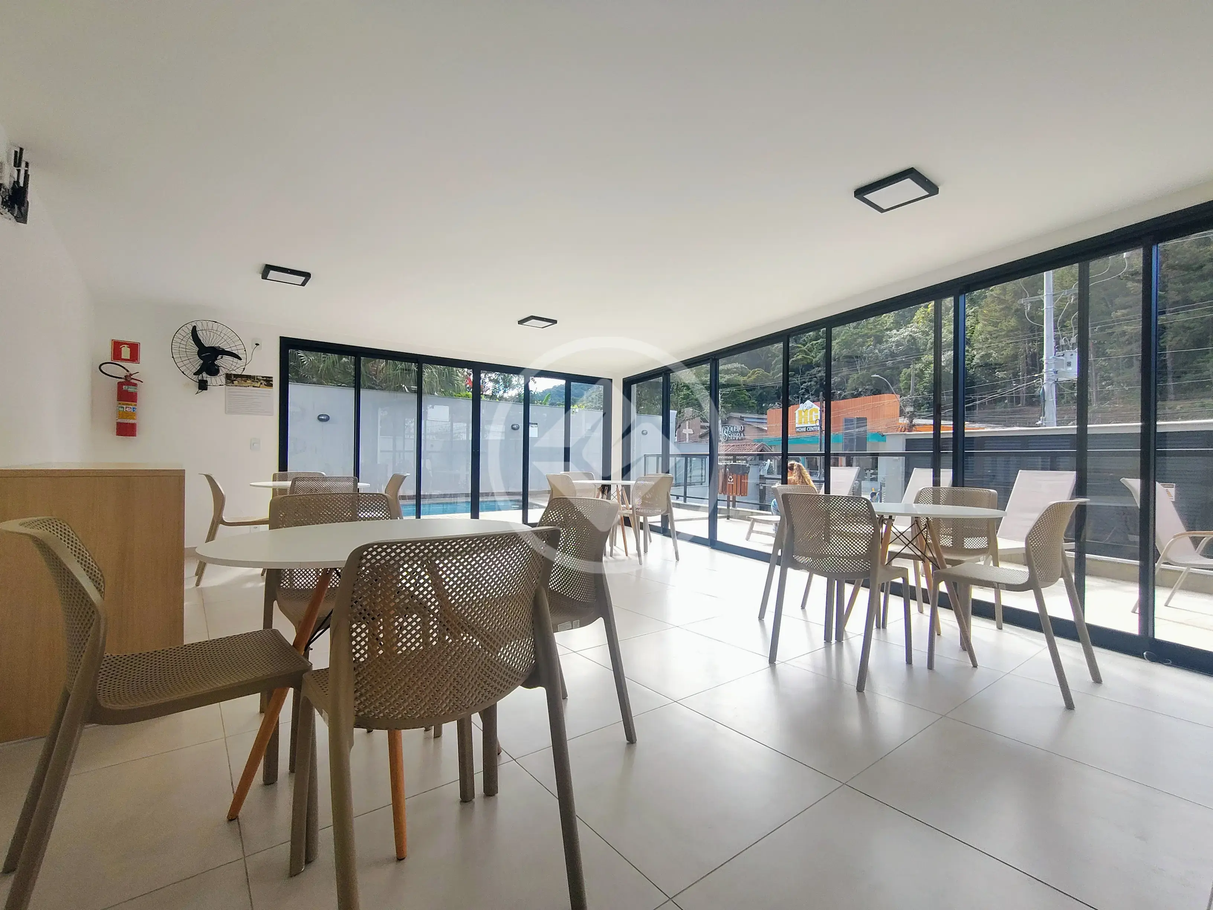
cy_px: 455
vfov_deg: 78.1
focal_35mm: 16
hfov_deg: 94.5
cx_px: 606
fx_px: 561
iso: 100
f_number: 2.2
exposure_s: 1/136
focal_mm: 1.66
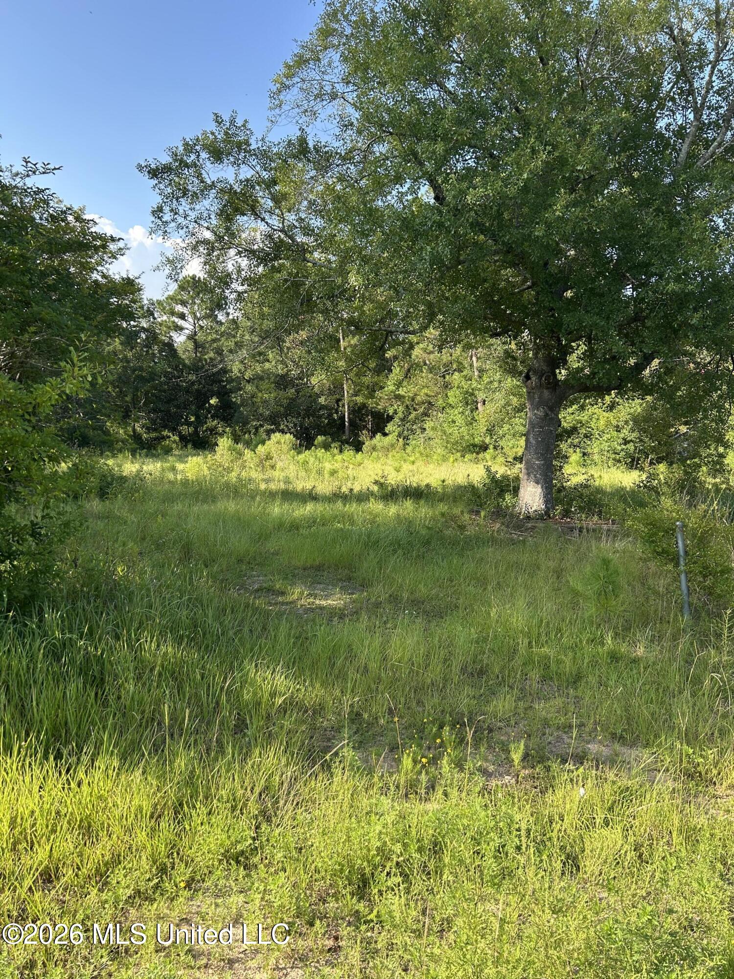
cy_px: 490
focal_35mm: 26
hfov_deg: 53.1
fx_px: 735
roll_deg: -2.9
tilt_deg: -5.3
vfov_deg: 67.3
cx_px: 367
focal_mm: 5.7
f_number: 1.5
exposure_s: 1/909
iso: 50
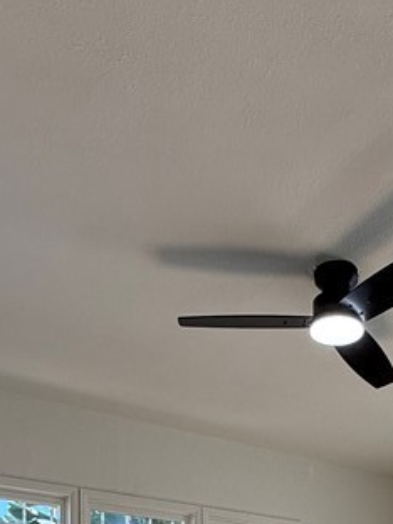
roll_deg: +0.1
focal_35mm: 46
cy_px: 685
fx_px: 696
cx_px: 311
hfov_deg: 30.8
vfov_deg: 31.5
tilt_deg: +0.2
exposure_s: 1/136
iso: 64
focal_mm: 2.22
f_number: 2.2
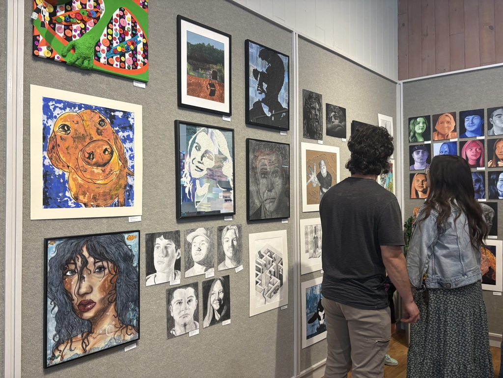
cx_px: 252
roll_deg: +0.7
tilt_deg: +1.6
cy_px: 189
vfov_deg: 53.1
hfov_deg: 67.3
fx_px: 378
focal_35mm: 26
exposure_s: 1/60
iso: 125
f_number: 1.6
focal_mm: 5.96
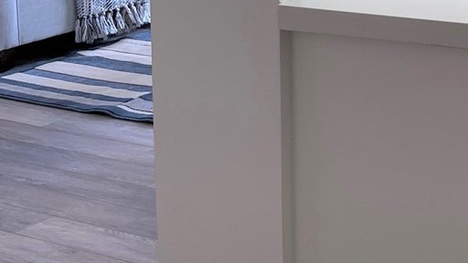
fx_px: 1055
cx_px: 687
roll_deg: +0.0
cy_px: -195
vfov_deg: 13.0
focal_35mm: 85
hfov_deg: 21.3
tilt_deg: -3.8
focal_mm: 5.1
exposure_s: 1/120
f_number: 1.6
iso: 50
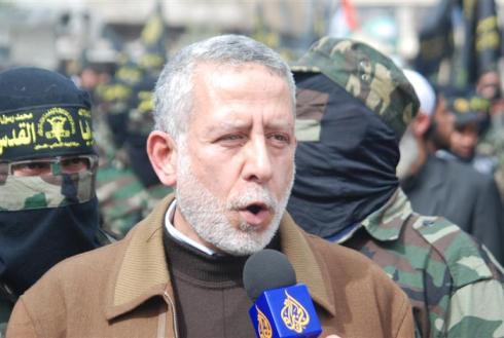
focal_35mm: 150
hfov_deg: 13.7
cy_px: 169
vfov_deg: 9.2
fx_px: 2104
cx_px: 252
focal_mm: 100
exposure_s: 1/250
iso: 200
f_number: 5.6
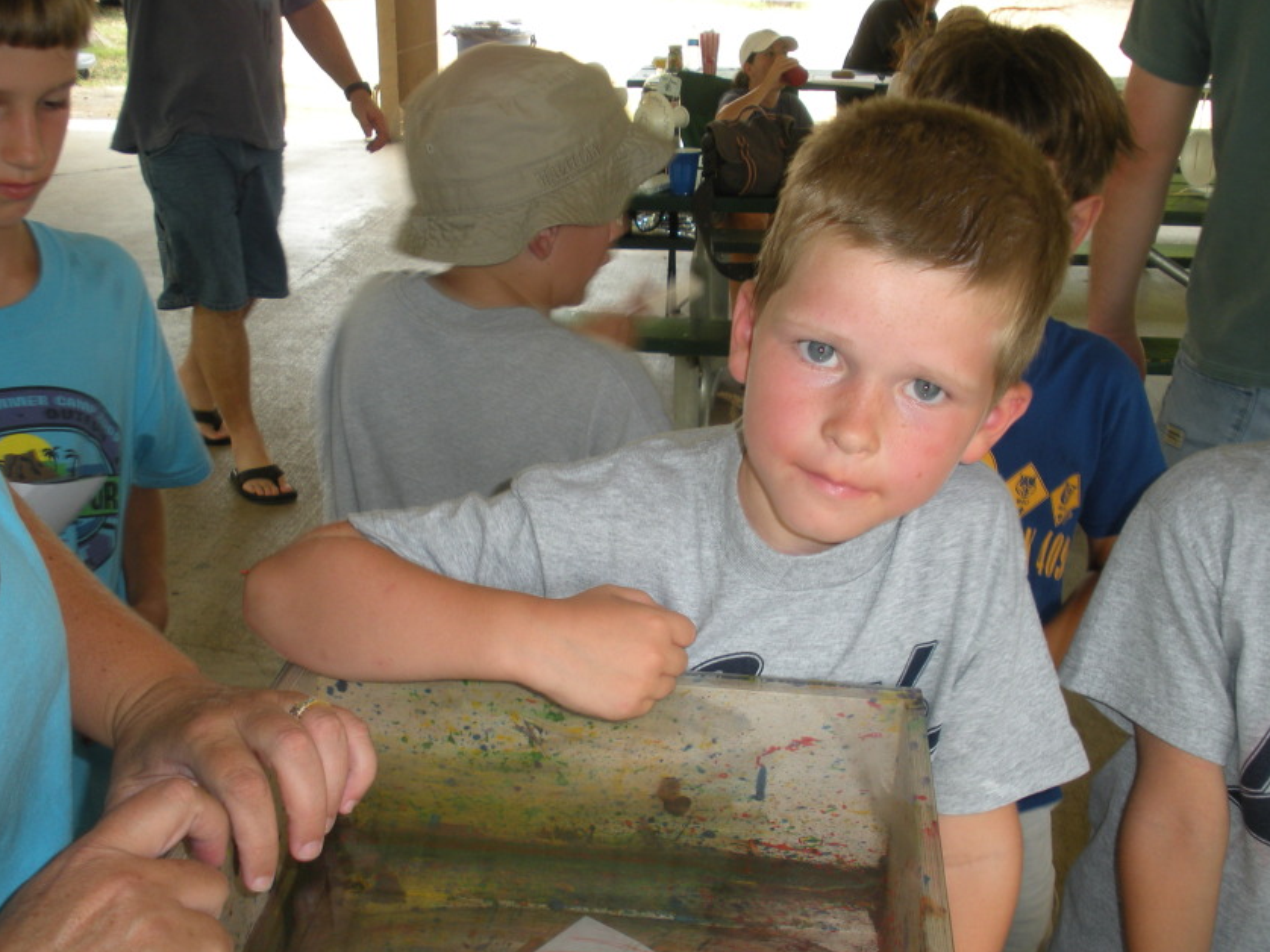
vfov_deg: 32.8
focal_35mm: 44
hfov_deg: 42.9
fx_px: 1614
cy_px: 520
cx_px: 700
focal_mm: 6.3
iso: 64
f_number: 3.5
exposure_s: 1/54.2
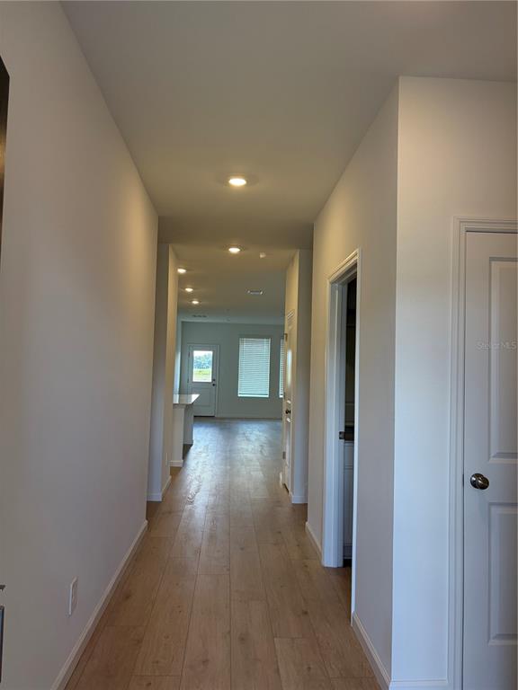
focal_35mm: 26
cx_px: 259
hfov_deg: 53.1
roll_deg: -2.5
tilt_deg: +3.3
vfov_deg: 67.3
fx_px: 519
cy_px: 345
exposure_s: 1/207
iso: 125
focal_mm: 5.96
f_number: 1.6
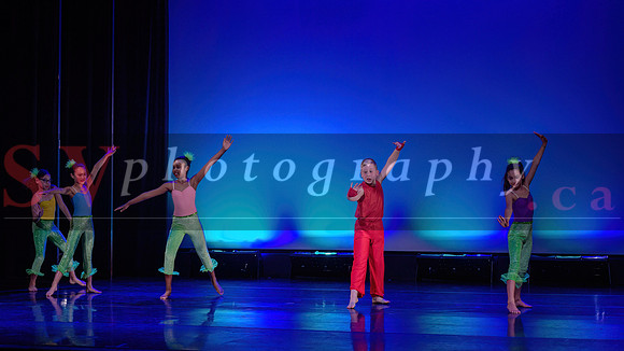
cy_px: 144
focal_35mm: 88
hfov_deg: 24.3
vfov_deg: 13.8
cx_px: 257
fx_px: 1448
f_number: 2.8
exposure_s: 1/200
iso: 1600
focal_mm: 70
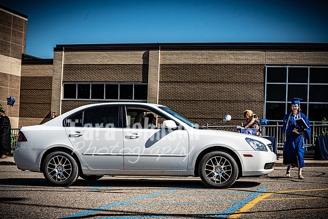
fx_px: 543
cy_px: 130
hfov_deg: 33.5
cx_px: 195
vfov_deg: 22.8
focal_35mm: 60
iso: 100
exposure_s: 1/400
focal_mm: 50
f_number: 8
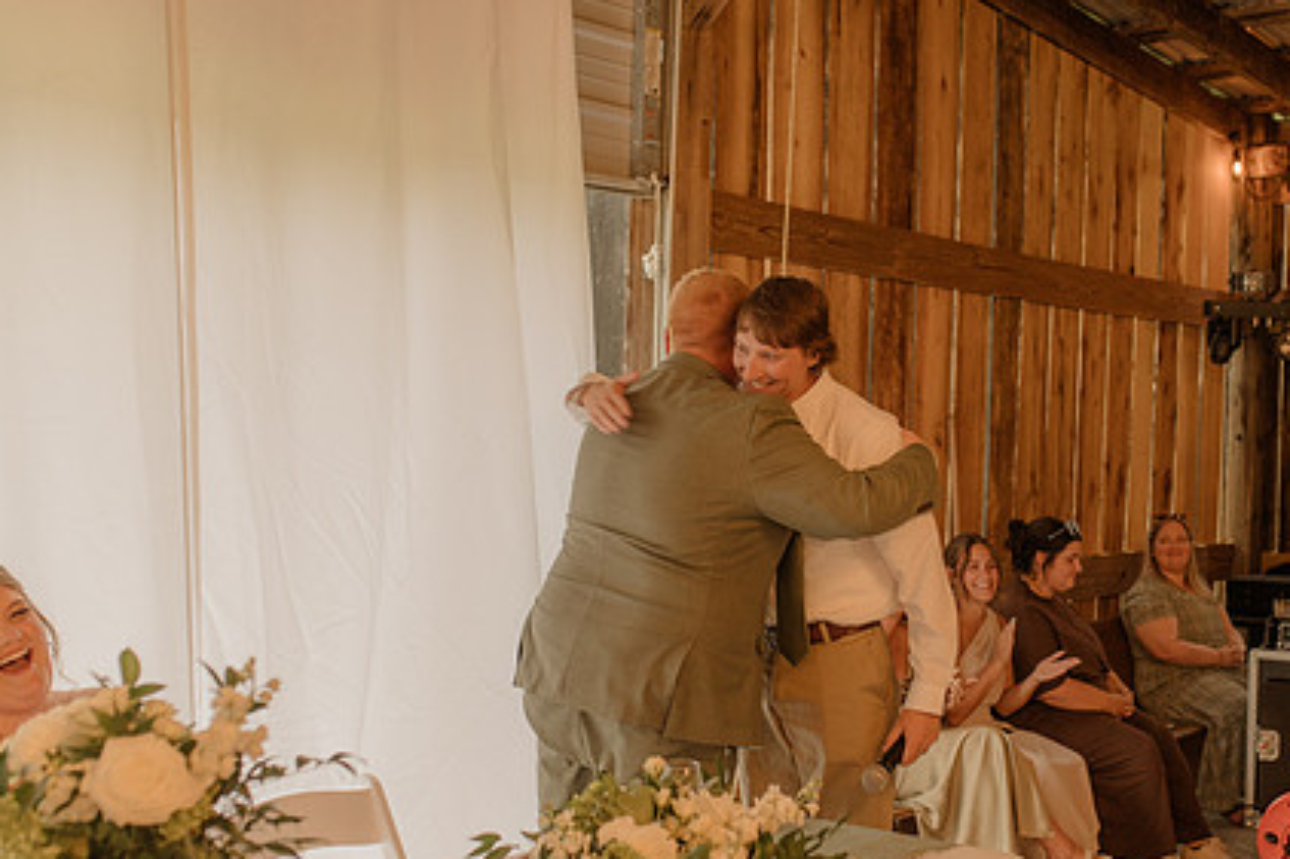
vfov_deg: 27.4
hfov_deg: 40.1
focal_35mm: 49
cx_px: 810
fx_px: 1755
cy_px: 511
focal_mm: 35
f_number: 2.5
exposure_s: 1/200
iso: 640
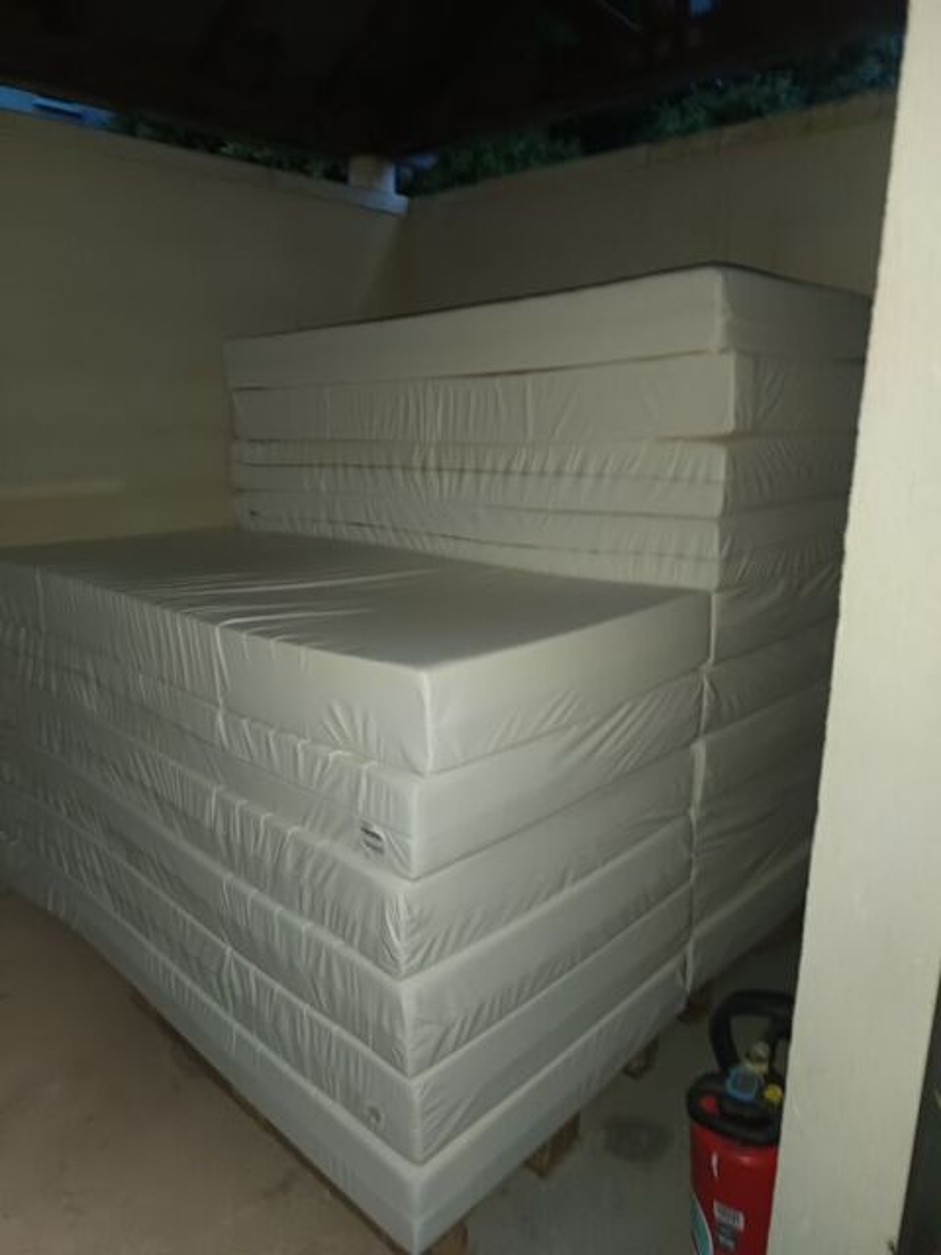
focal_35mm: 24
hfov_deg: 56.8
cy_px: 628
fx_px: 870
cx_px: 470
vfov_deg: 71.6
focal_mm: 5.31
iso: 1612
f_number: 1.7
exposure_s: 1/20
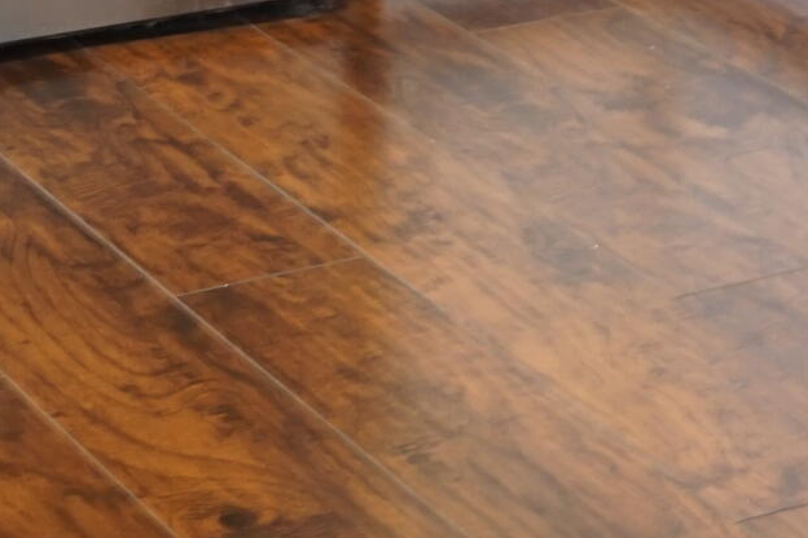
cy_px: -705
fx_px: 3883
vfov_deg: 7.5
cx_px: 763
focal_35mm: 173
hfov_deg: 11.8
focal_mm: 24
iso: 400
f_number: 4.5
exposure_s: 1/10
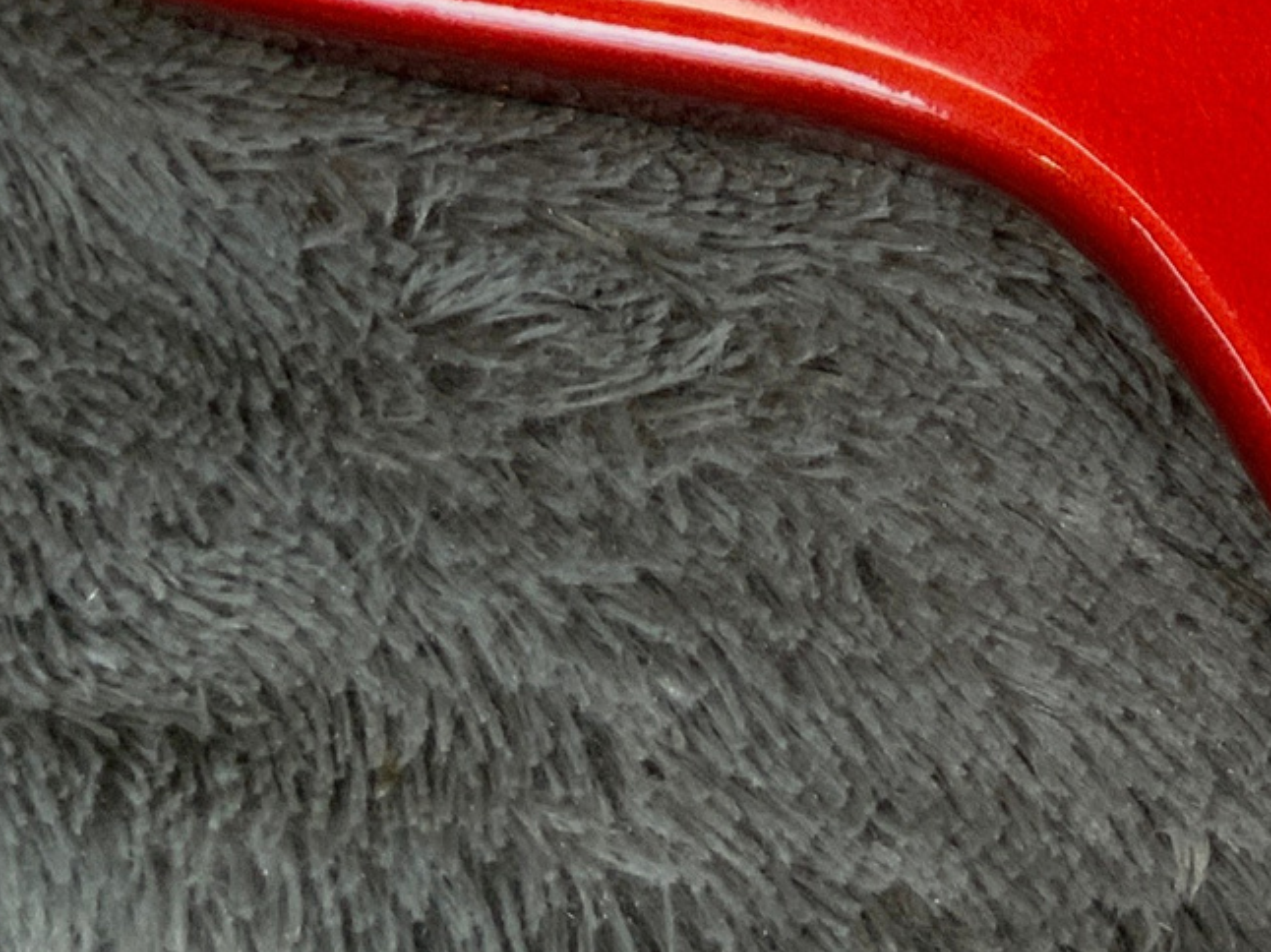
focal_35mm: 115
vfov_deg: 12.1
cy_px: -618
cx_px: 1751
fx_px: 4221
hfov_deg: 16.0
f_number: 1.8
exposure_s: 1/78
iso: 64
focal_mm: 3
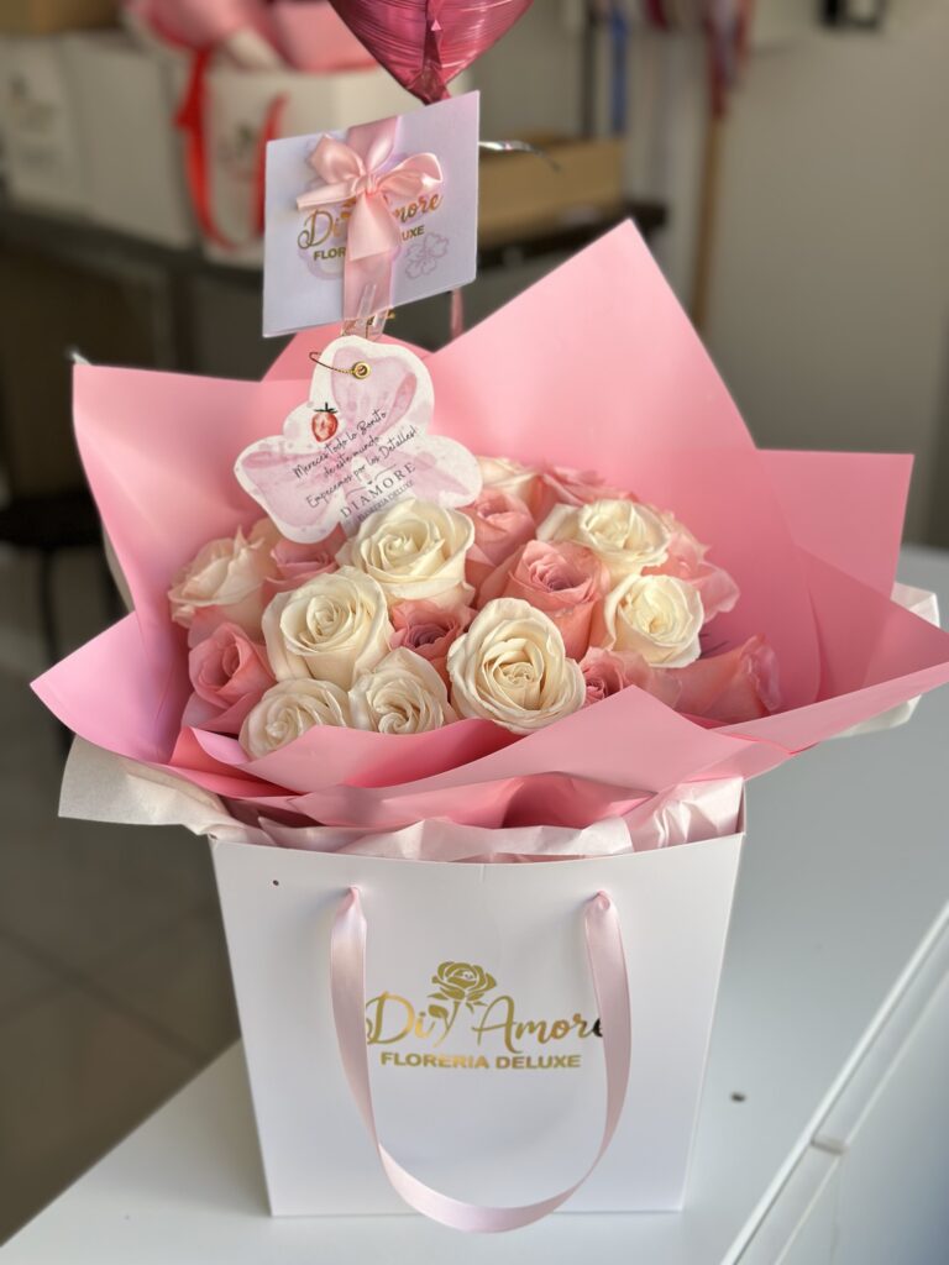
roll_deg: -0.5
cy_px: 632
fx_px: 1755
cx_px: 474
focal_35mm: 48
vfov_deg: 39.7
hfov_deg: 30.3
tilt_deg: -23.7
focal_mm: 6.86
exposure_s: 1/555
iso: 80
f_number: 1.78
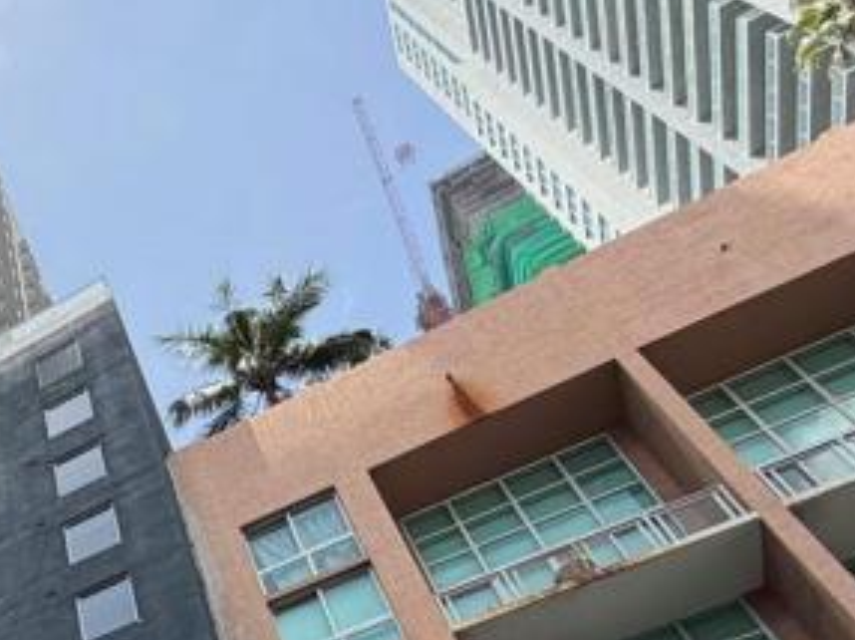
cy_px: 930
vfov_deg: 24.7
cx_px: -221
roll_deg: -6.3
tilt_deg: +41.8
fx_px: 1160
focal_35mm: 47
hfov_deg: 32.1
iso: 40
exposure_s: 1/770
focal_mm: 2.22
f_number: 2.2
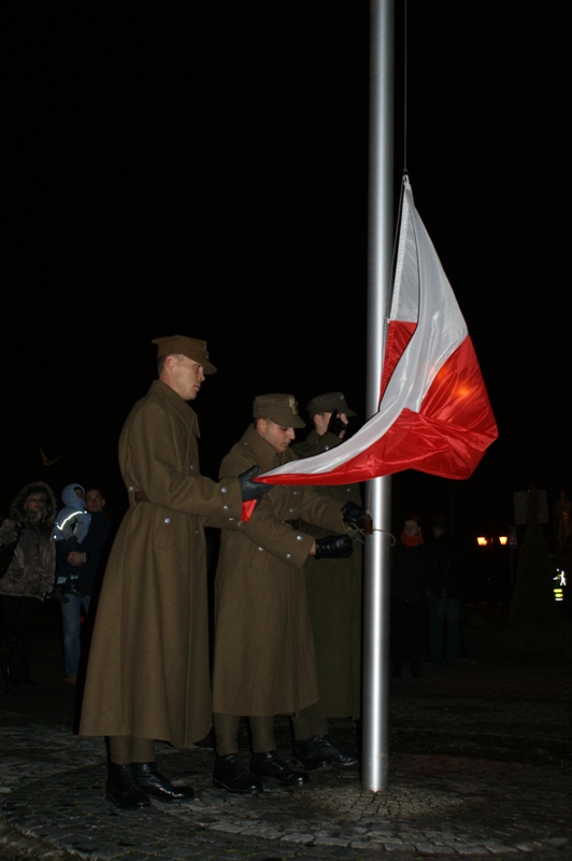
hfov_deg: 29.8
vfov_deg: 43.6
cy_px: 430
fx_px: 1074
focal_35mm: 45
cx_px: 286
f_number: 5
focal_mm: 30
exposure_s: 1/60
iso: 400
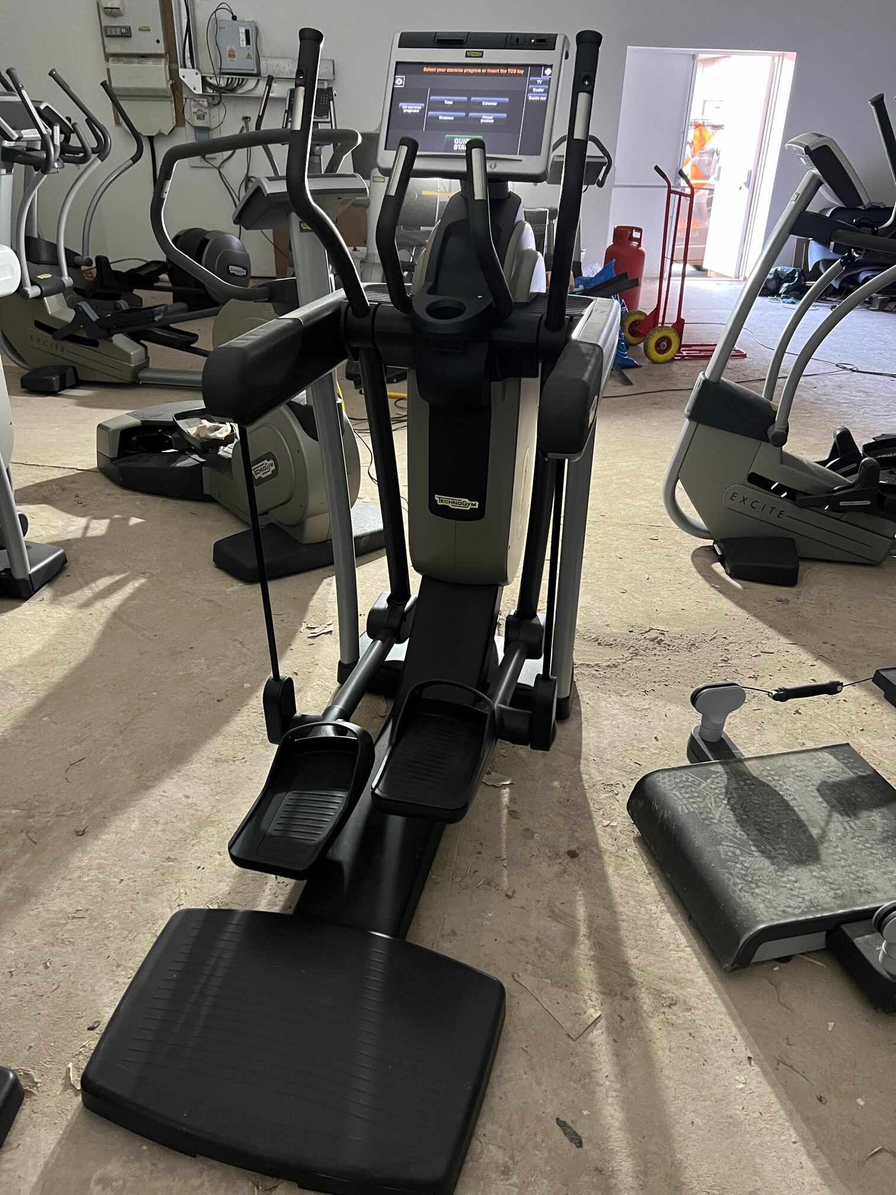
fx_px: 897
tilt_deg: -28.5
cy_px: 598
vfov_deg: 67.3
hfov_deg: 53.1
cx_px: 448
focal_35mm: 26
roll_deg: -2.2
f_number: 1.5
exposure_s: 1/46
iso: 500
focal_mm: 5.7
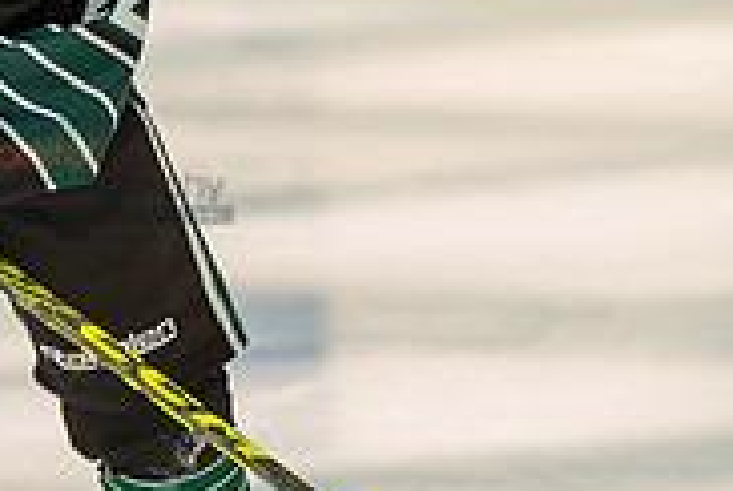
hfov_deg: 1.5
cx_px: 48
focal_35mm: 1375
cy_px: 66
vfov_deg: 1.0
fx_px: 28042
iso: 1600
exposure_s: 1/2500
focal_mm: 300
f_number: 3.5
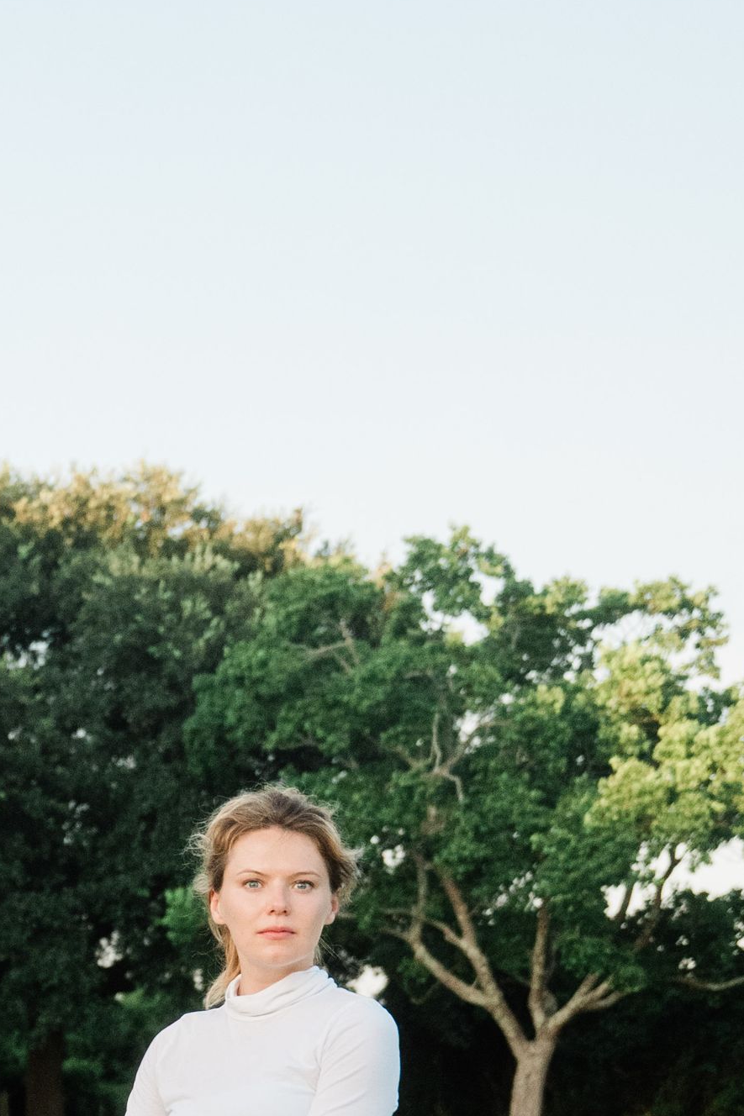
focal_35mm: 96
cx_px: -97
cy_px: 1240
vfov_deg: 20.2
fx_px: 2977
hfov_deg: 13.9
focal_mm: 34
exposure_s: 1/6400
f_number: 2.8
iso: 1600
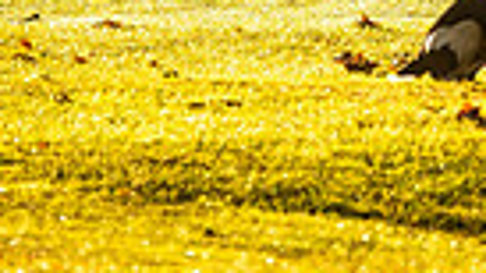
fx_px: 17780
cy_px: -385
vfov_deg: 0.9
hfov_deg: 1.6
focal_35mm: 1380
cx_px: 582
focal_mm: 300
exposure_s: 1/1250
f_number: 4
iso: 400
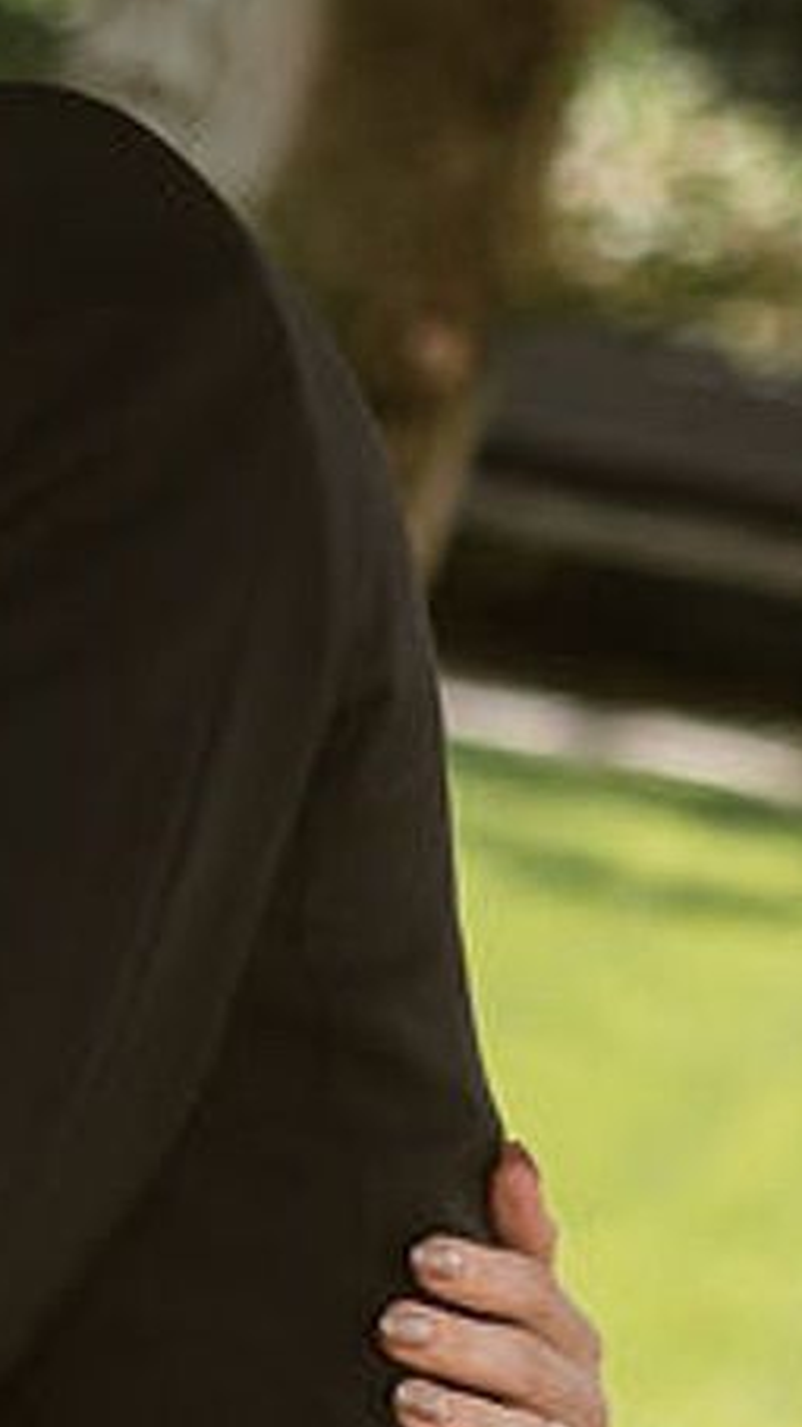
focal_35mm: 484
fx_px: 18319
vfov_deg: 4.5
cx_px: -1607
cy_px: 1493
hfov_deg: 2.5
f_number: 3.5
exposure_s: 1/2000
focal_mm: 70
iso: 400
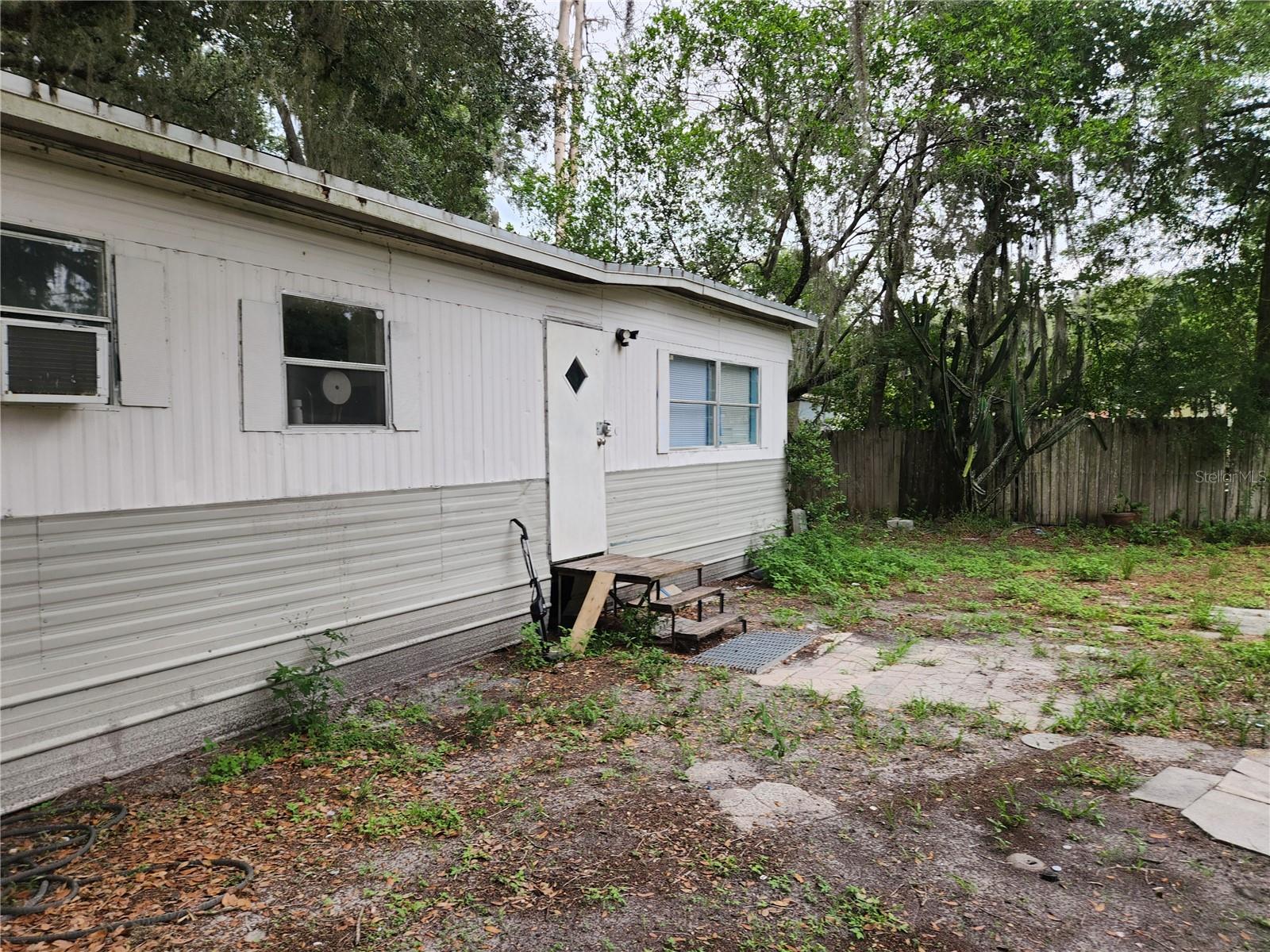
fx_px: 844
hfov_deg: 73.9
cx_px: 635
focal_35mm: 23
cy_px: 476
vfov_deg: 58.9
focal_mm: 5.4
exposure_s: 1/180
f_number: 1.8
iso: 50
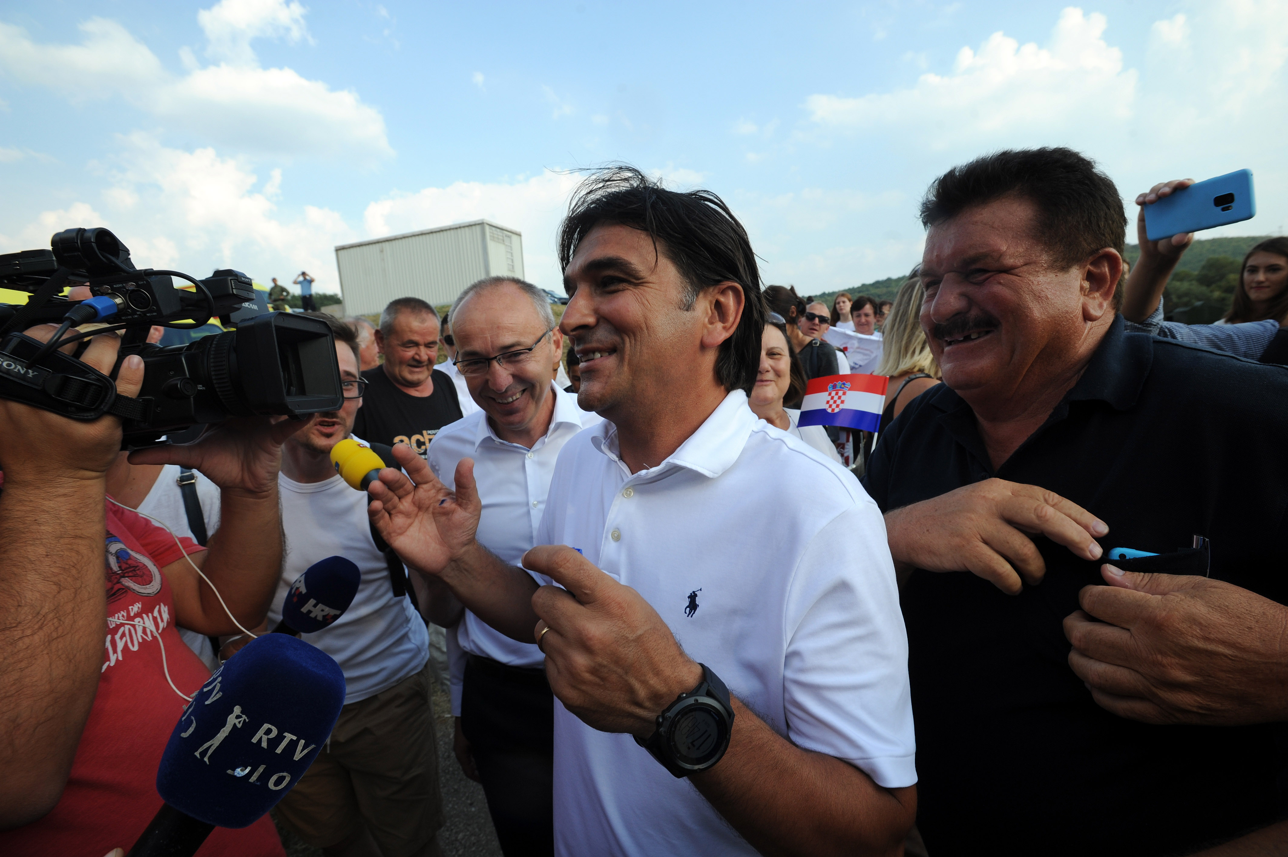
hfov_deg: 93.3
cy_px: 428
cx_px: 644
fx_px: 608
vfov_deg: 70.4
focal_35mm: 17
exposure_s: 1/400
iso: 400
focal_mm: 17
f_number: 10
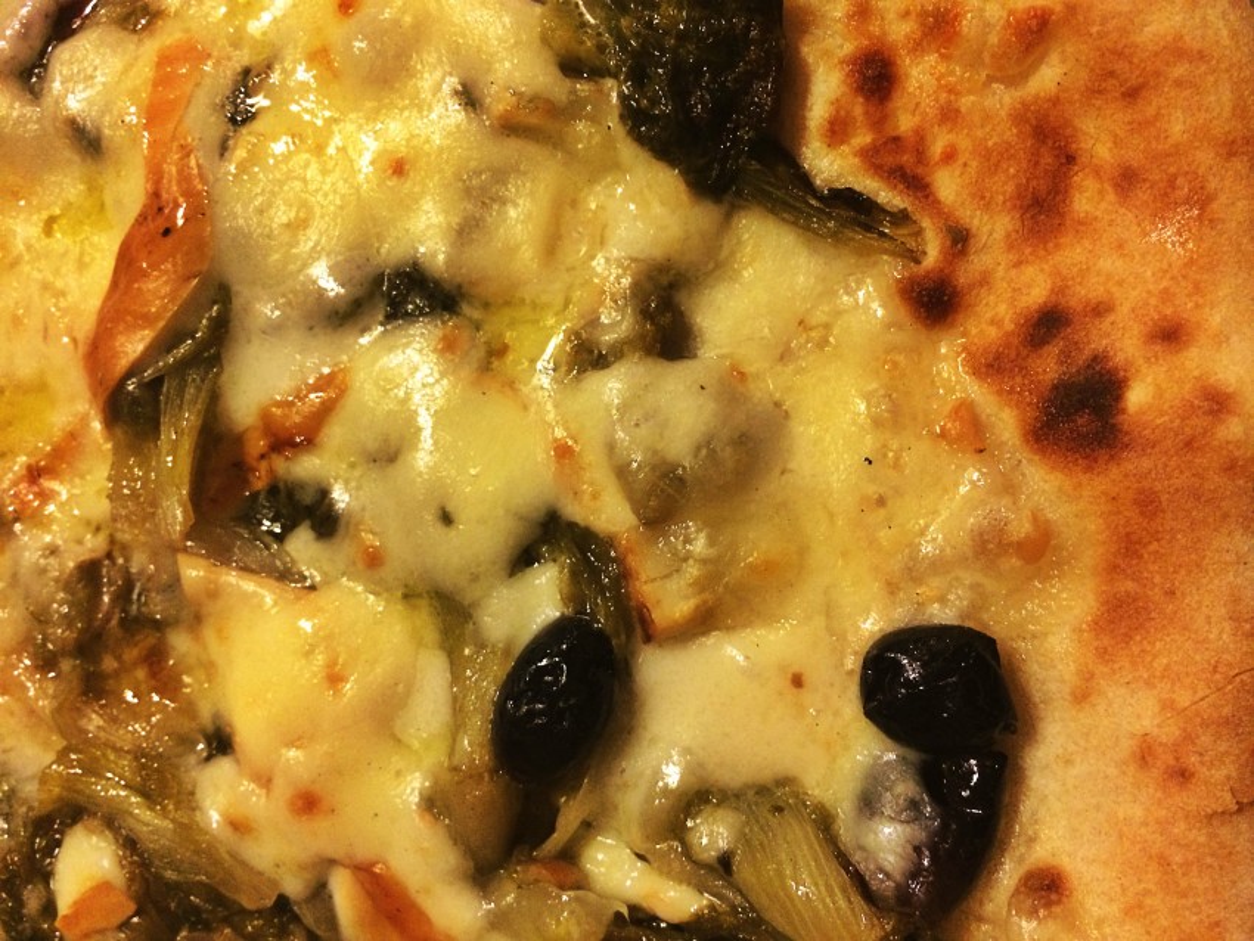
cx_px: 627
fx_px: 1087
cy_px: 470
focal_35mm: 30
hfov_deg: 60.0
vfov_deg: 46.8
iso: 320
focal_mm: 4.12
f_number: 2.2
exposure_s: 1/30
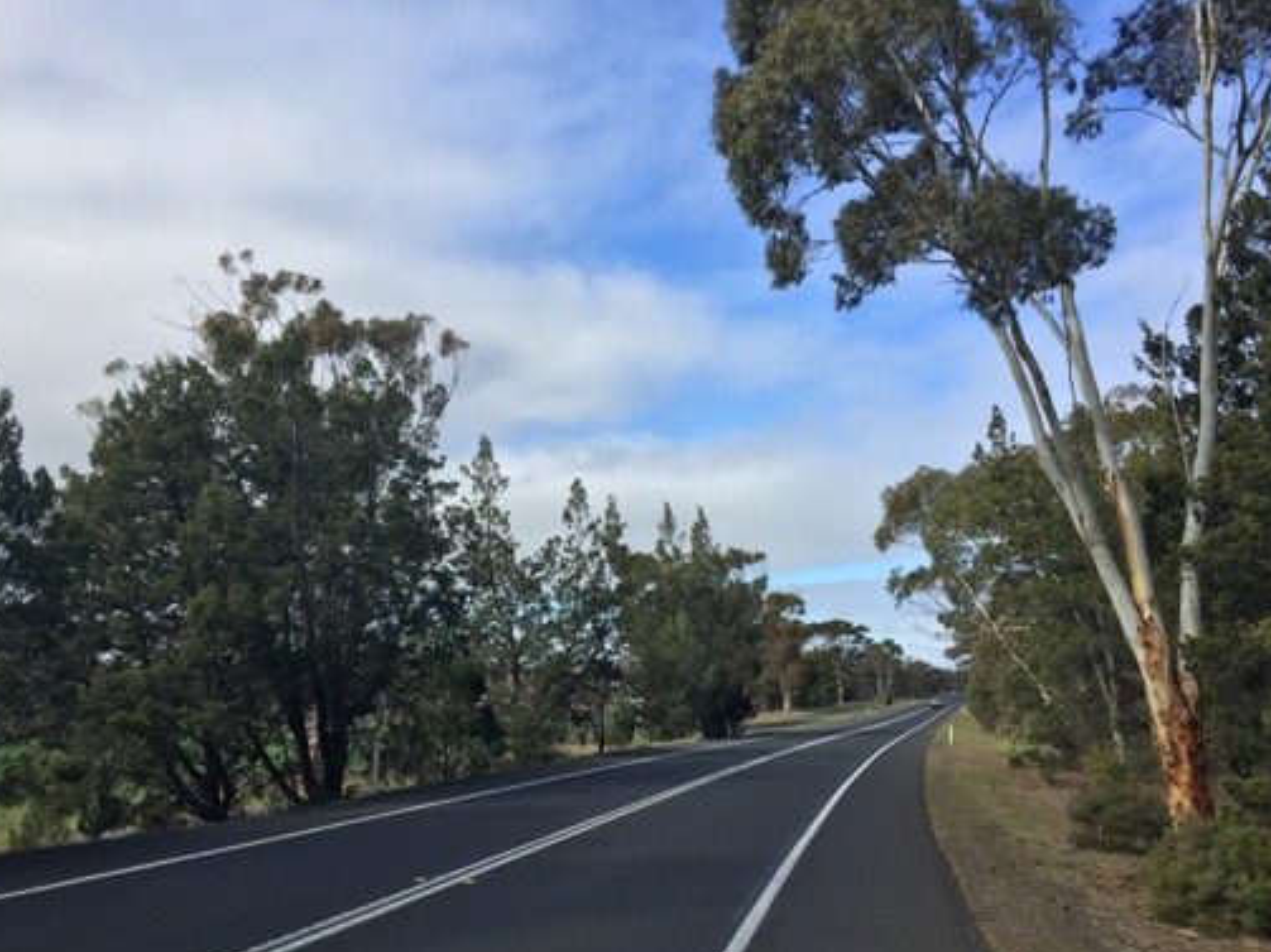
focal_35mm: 30
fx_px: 1101
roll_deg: +0.4
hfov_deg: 60.0
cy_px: 490
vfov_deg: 46.8
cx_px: 642
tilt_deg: +10.2
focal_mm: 4.15
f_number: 2.2
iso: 32
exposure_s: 1/1464
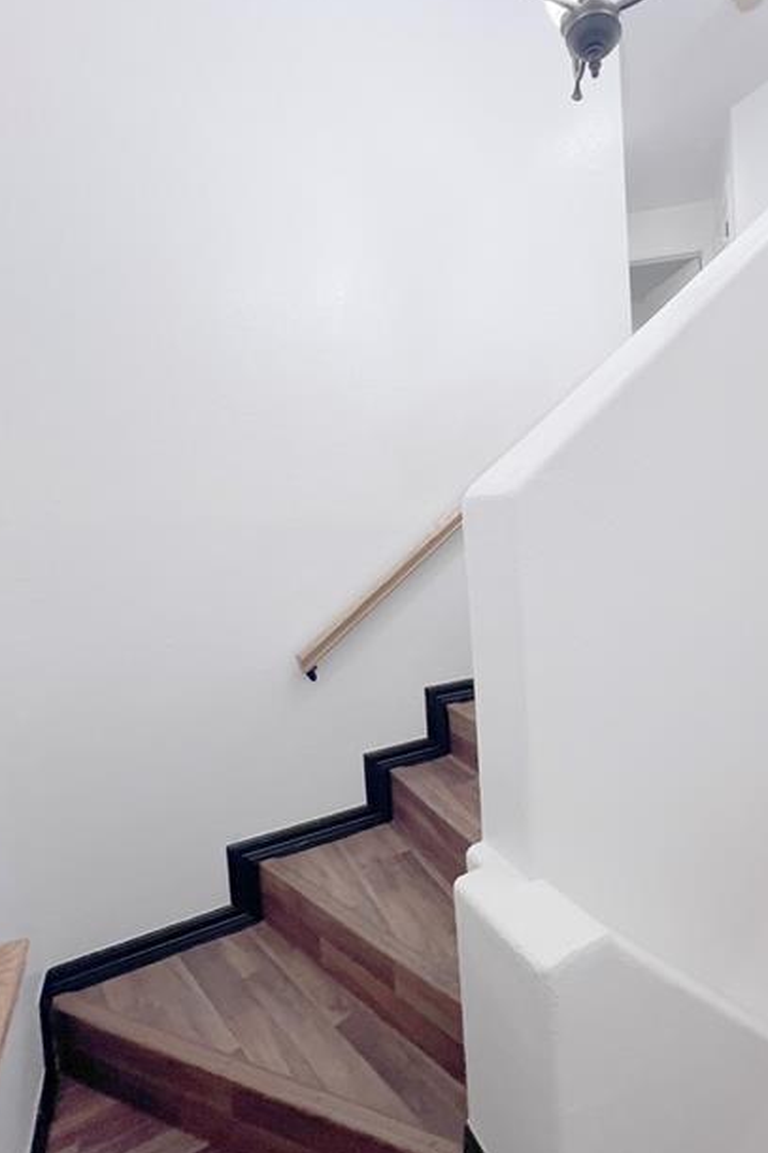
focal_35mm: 17
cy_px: 560
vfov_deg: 93.3
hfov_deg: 68.4
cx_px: 513
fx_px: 544
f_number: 1.8
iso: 125
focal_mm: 1.57
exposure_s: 1/120
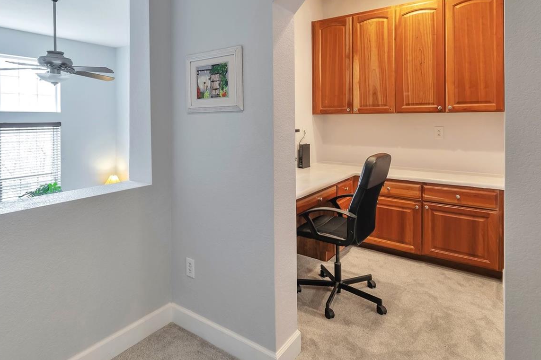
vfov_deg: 58.4
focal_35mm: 21
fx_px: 315
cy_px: 127
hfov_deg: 80.8
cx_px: 236
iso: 125
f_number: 9
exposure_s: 1/2.5
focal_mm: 10
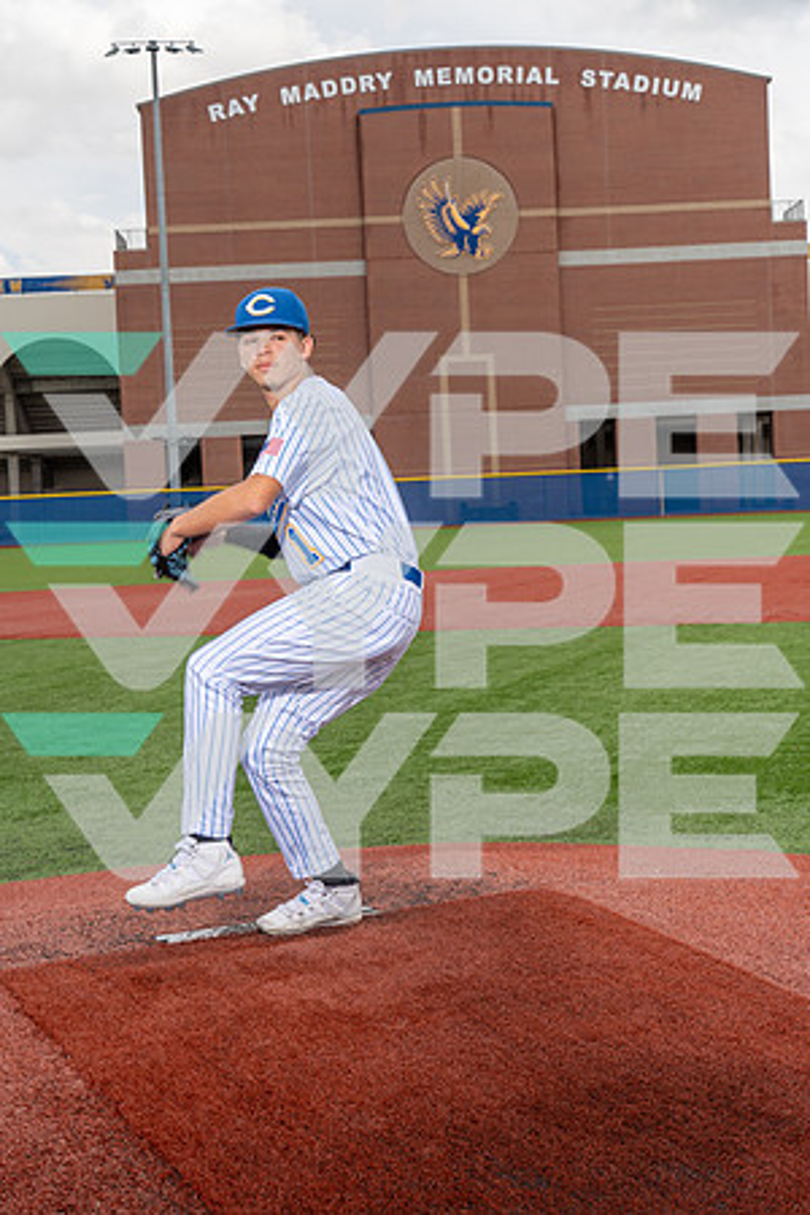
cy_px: 608
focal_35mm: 54
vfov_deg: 36.9
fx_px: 1822
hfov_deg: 25.1
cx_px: 405
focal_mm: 54
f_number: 8
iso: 100
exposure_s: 1/250
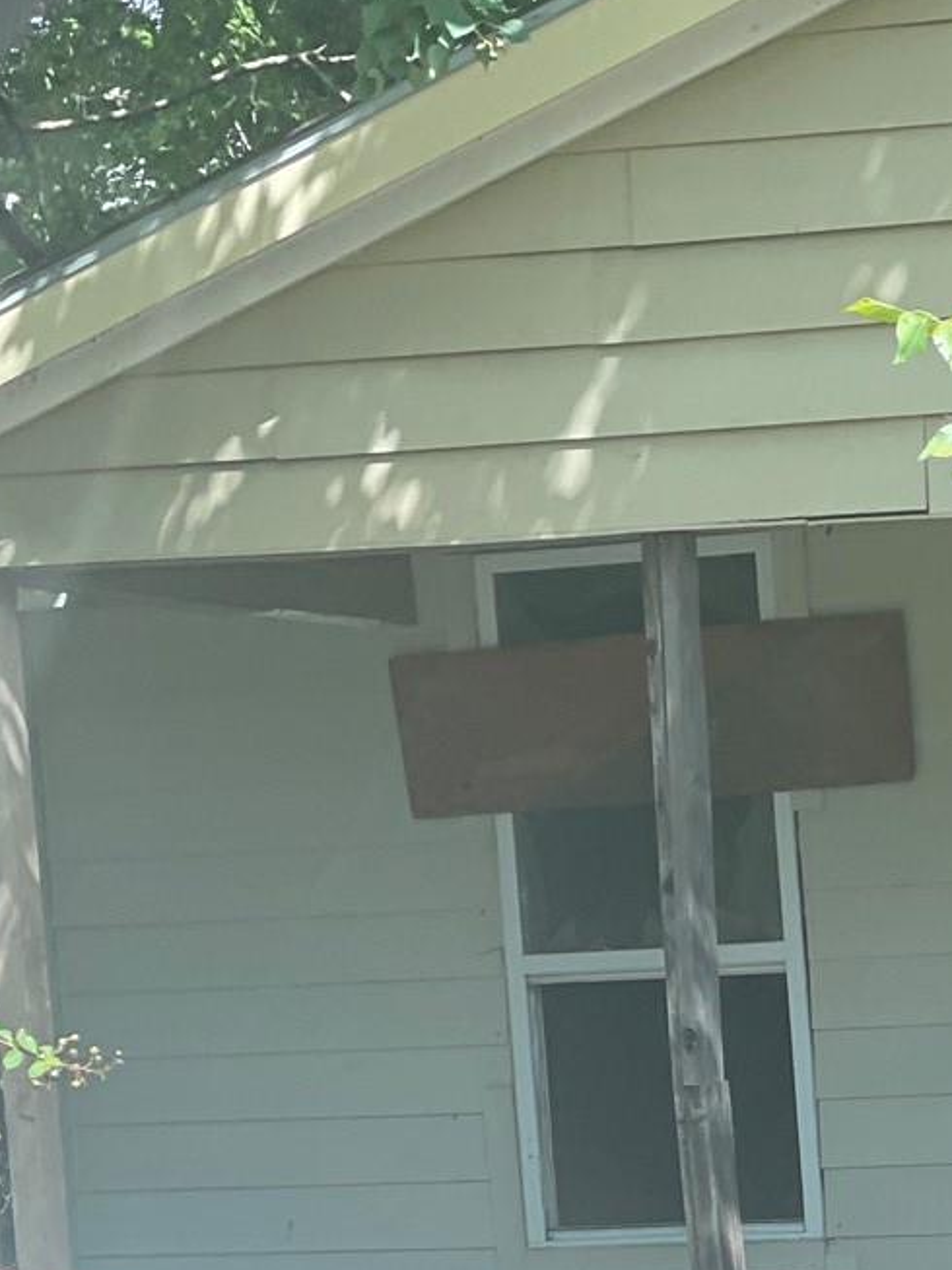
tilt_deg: -3.9
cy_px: 1449
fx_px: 5975
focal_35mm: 163
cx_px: 1383
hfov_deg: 8.9
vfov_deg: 11.9
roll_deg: +5.0
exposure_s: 1/258
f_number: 2
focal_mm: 6
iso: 32
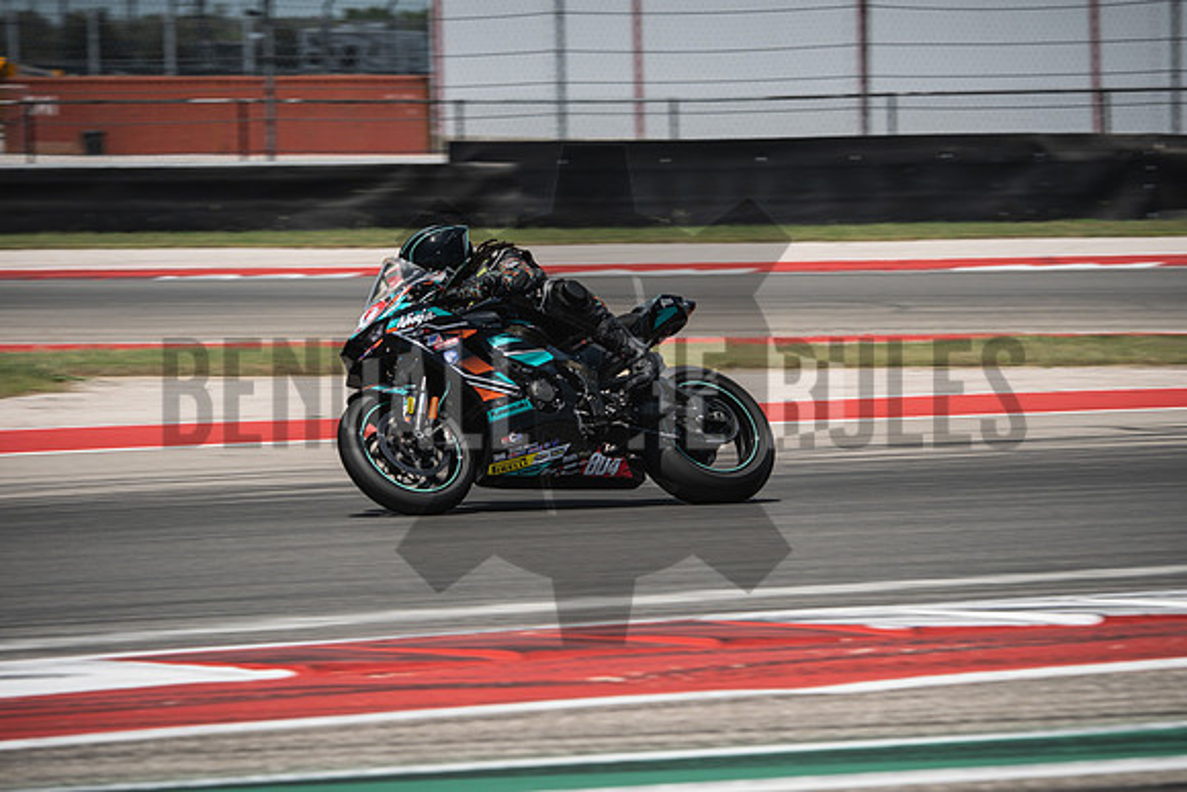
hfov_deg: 6.9
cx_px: 594
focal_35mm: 300
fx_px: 9894
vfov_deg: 4.6
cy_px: 396
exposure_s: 1/400
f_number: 7.1
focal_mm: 200
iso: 160
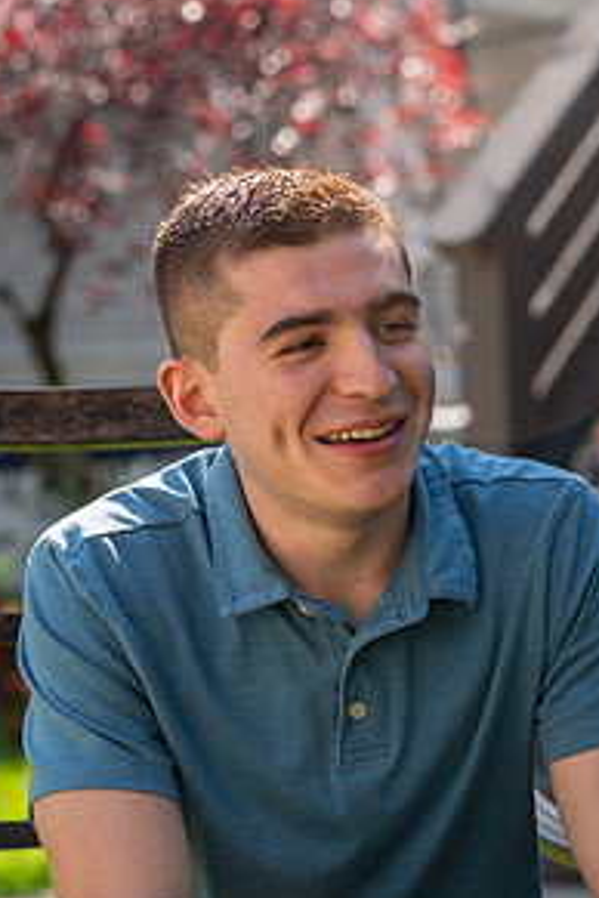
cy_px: 596
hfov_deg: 9.9
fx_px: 3469
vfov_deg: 14.7
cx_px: 347
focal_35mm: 139
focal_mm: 90
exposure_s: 1/400
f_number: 4
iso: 250
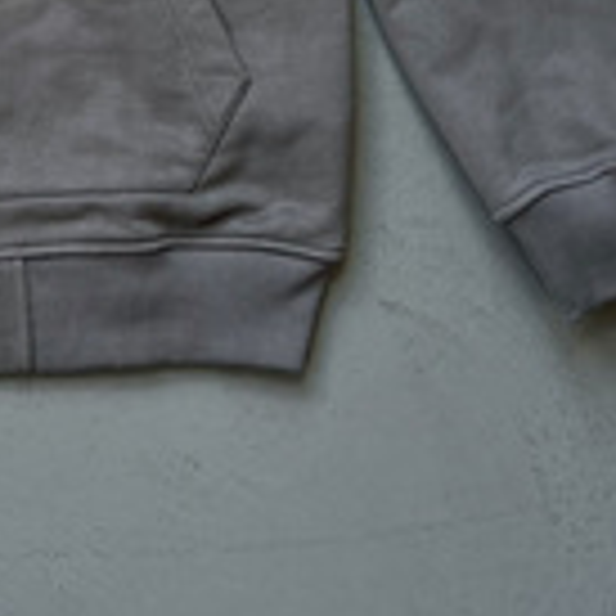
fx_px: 1691
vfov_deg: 18.4
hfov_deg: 19.7
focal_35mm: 84
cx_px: -79
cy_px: -301
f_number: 1.5
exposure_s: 1/121
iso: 50
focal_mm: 5.7
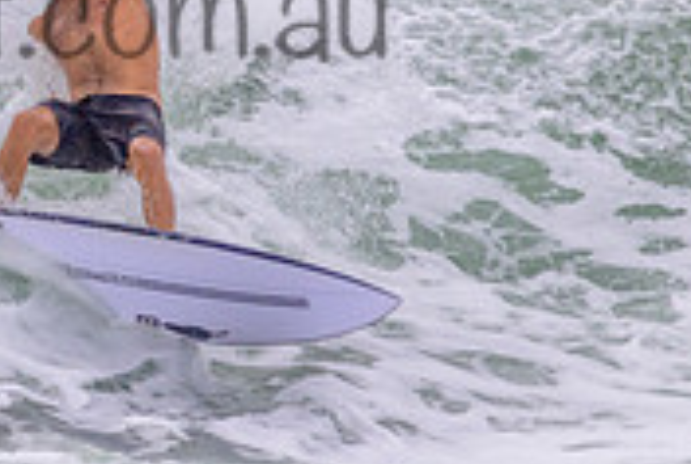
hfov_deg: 0.8
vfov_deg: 0.5
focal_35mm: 2633
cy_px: -33
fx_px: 50624
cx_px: -27
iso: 1400
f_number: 11
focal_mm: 800
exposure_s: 1/2000
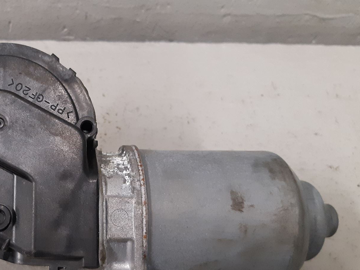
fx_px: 458
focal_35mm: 44
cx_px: 69
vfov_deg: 32.7
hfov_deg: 41.0
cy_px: 171
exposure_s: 1/50
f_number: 1.7
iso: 250
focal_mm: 3.93
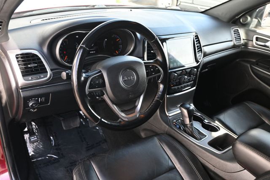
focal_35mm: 31
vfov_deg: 42.6
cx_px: 135
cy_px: 90
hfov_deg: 60.7
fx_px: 230
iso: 500
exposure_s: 1/125
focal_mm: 20.5
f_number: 3.8
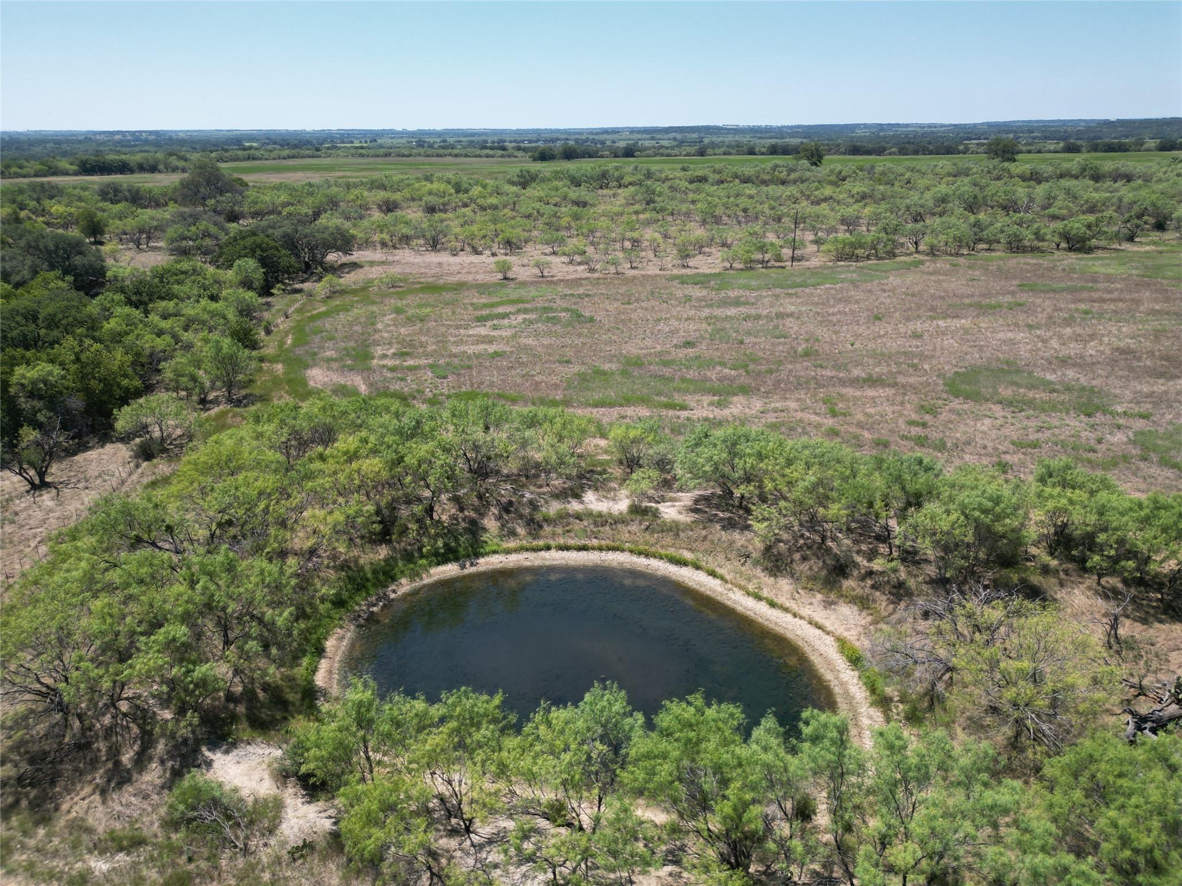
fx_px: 820
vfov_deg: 56.8
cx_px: 591
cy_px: 443
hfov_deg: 71.6
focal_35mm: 24
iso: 140
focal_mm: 6.72
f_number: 1.7
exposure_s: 1/2500
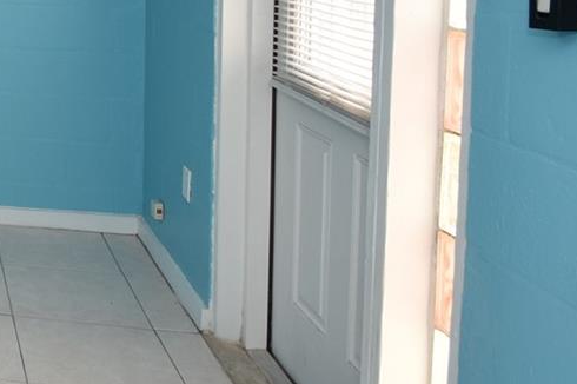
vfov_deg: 25.6
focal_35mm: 49
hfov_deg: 28.1
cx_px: -272
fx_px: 785
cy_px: -33
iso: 200
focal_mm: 10
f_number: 4.5
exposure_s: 1/80
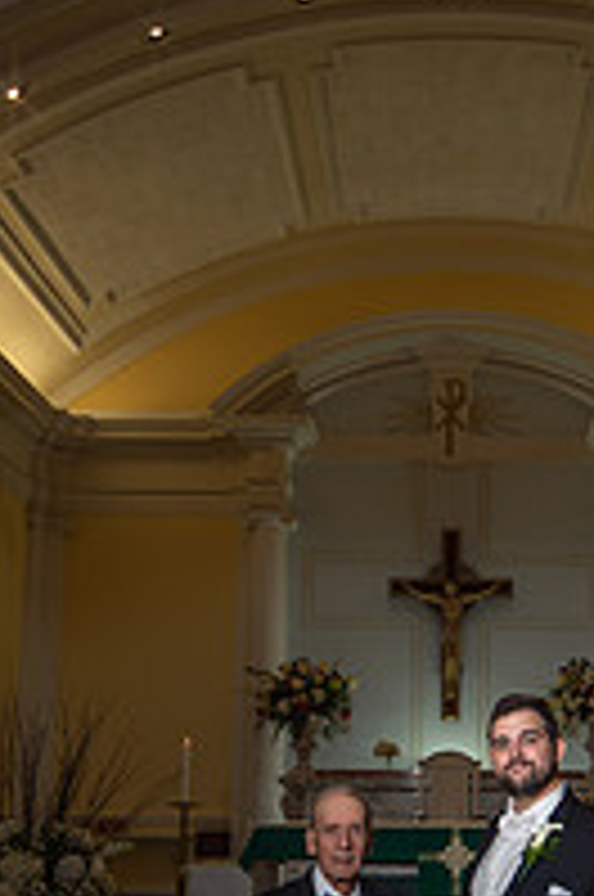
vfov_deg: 43.7
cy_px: 698
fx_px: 1068
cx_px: 448
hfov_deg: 30.5
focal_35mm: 43
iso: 200
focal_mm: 19
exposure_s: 1/125
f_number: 4
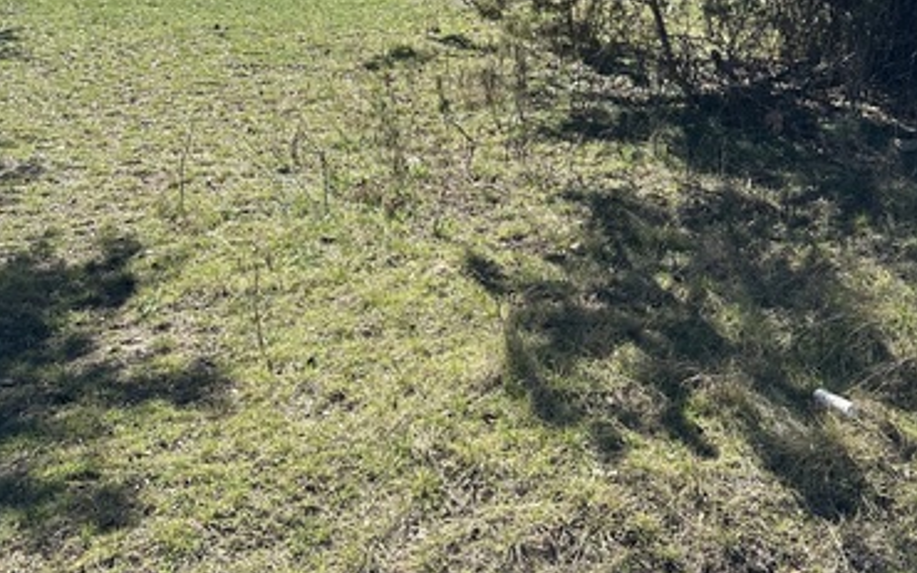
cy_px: -20
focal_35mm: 44
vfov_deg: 27.3
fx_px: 1099
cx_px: 503
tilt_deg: -4.7
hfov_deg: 45.2
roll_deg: -1.8
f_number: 1.78
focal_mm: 6.86
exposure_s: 1/2469
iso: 80
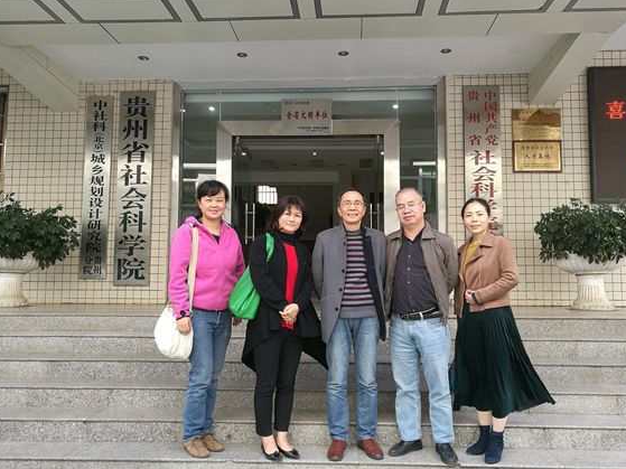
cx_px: 328
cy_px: 229
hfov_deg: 61.6
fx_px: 524
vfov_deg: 48.2
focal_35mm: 29
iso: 50
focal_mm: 4.5
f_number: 2.2
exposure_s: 1/100
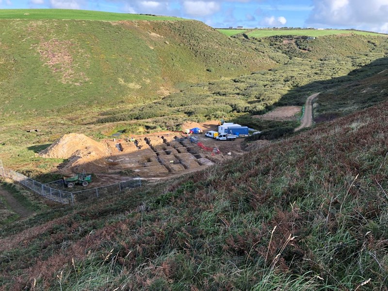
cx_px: 194
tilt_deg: -18.3
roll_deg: -2.2
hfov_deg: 63.4
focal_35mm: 28
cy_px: 146
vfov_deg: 49.7
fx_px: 314
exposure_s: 1/448
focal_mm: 3.99
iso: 20
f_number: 1.8
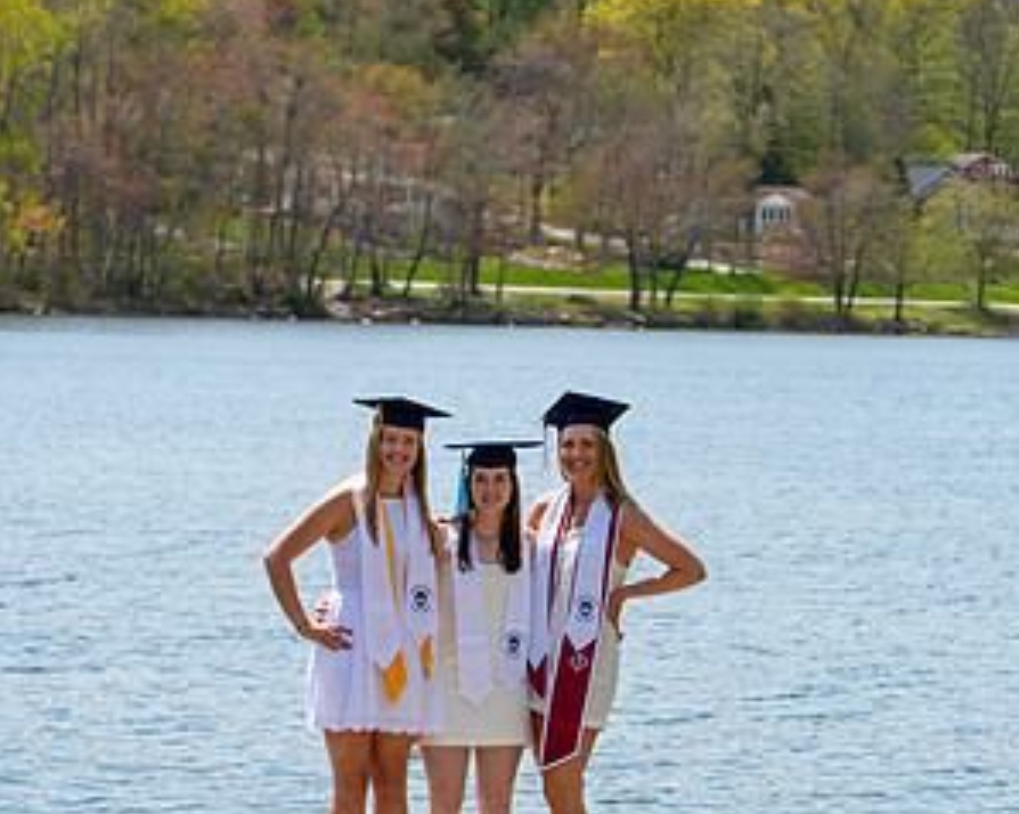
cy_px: 506
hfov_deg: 8.9
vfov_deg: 7.1
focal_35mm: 217
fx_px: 6540
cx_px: 510
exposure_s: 1/640
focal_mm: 102
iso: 100
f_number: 5
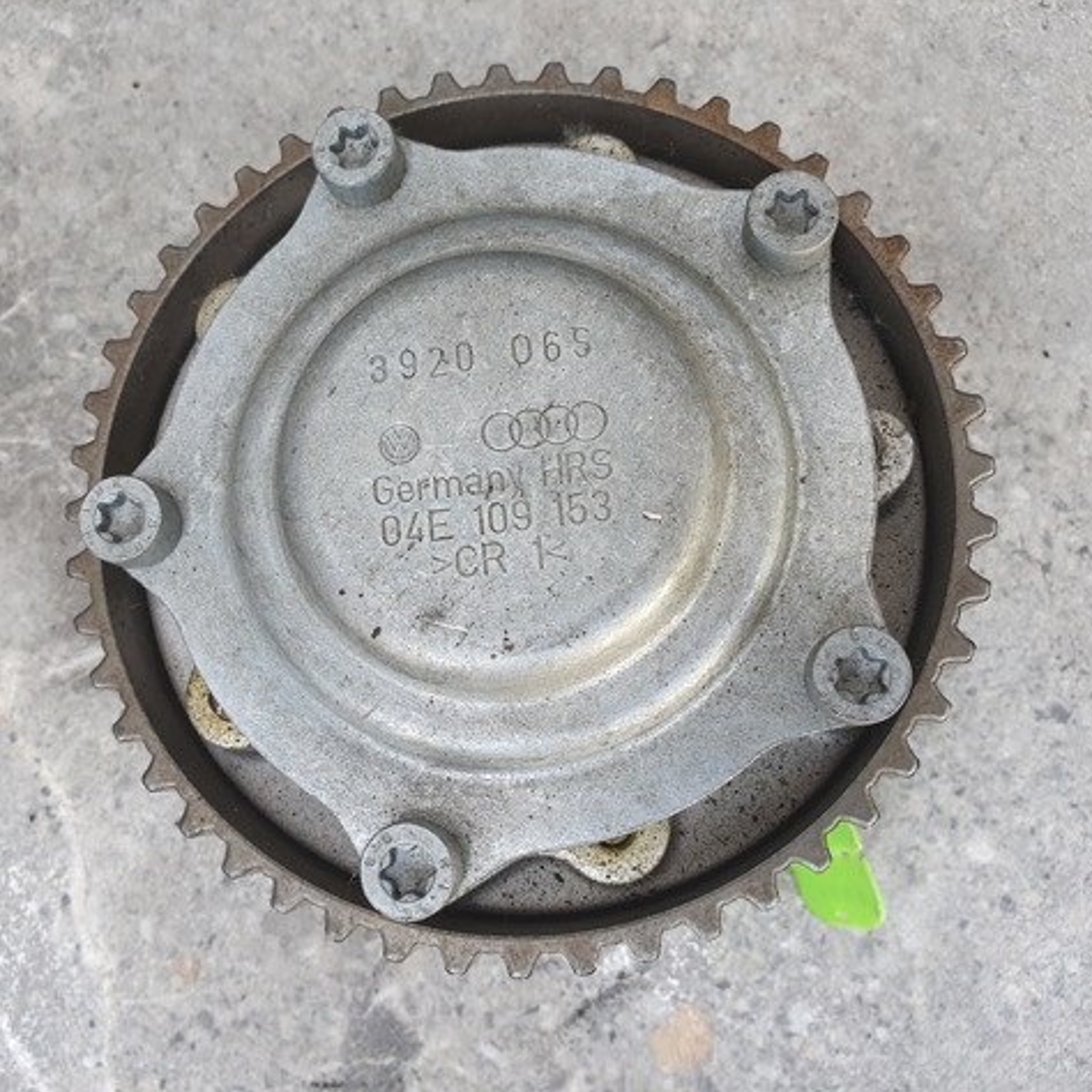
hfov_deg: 52.4
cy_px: 543
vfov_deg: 52.5
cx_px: 479
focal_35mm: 31
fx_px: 1106
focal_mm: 4.32
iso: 64
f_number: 2.4
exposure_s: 1/100
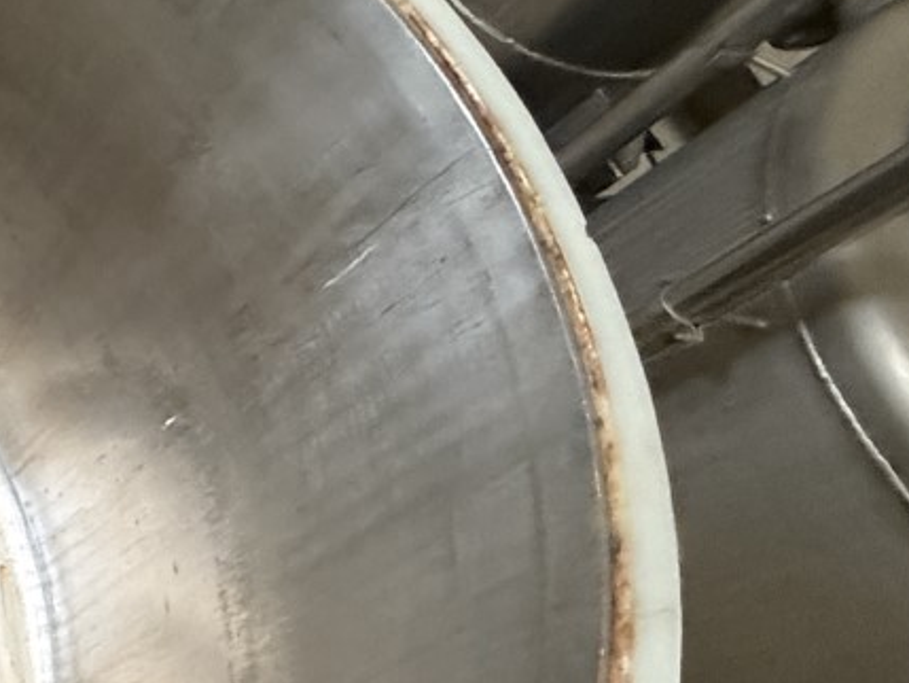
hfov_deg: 26.4
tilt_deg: -66.8
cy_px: 490
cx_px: -517
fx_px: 1235
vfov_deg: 30.5
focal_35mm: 47
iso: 640
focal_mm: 2.22
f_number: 2.2
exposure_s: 1/60
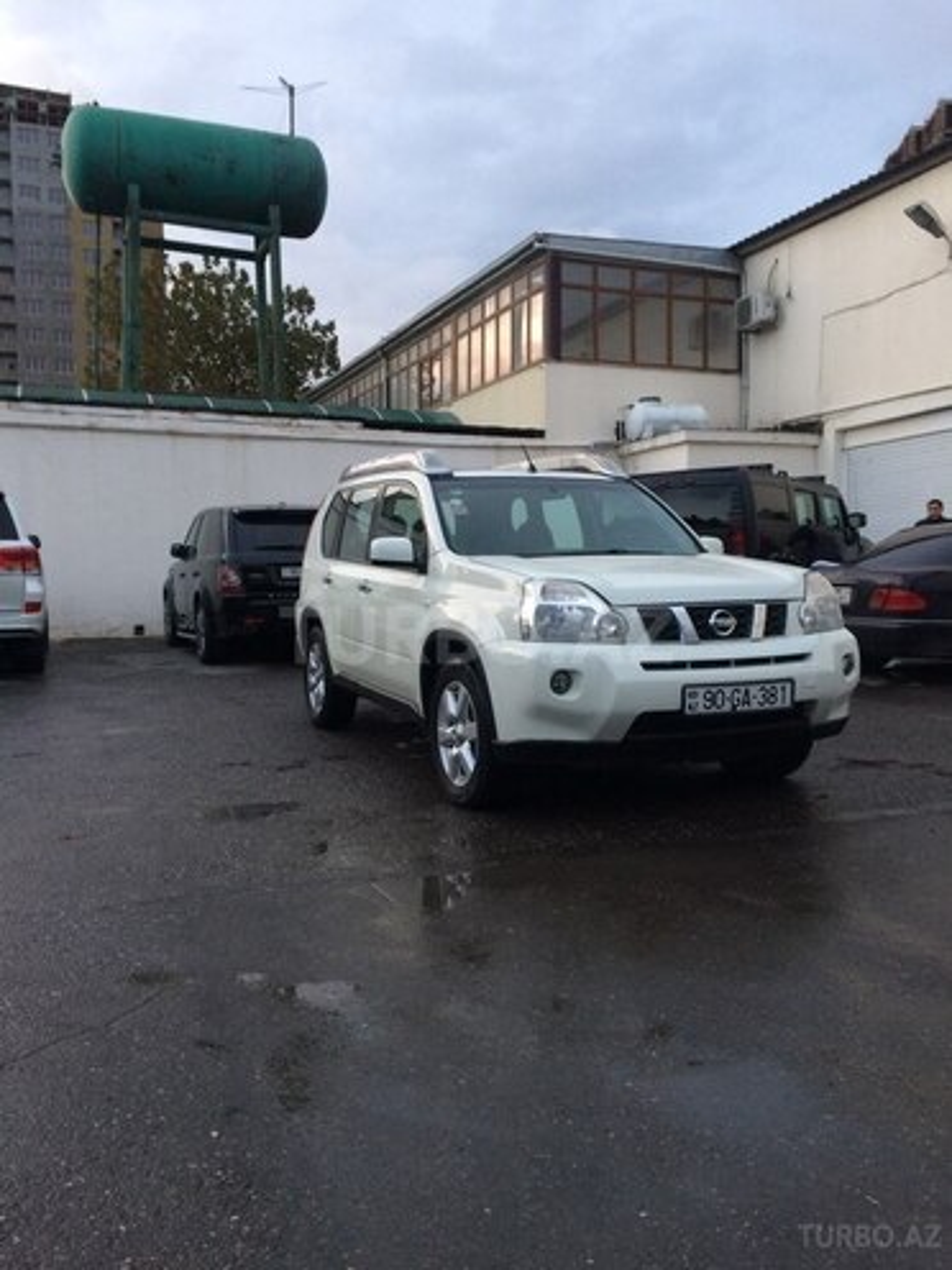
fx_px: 1063
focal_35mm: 29
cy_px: 635
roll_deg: +1.3
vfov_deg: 61.7
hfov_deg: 48.2
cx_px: 476
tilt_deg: -5.3
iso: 100
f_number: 2.2
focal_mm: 4.15
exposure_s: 1/33
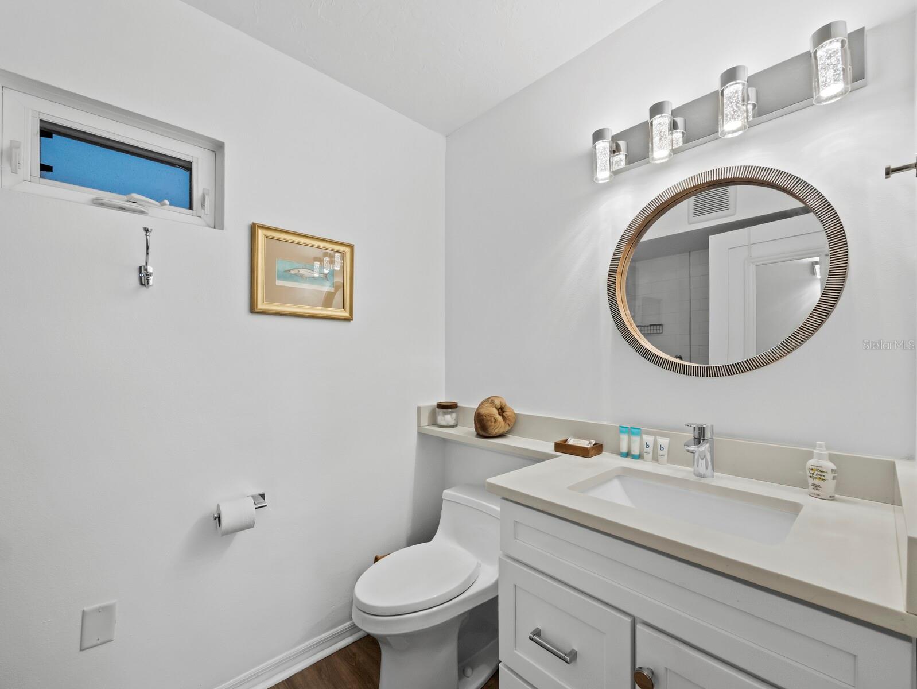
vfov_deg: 85.7
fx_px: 371
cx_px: 458
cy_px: 344
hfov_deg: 102.0
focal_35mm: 14
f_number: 11
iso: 400
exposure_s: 1/3
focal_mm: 7
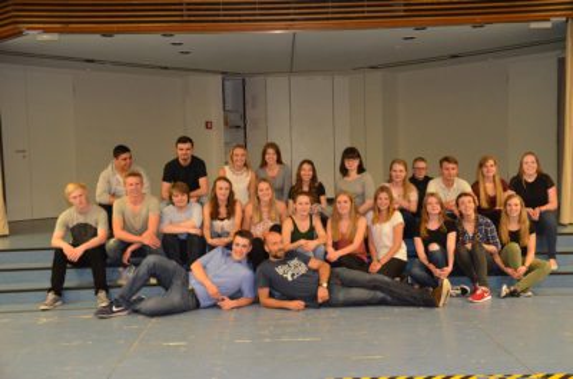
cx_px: 286
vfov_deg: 31.8
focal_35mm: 42
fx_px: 667
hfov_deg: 46.5
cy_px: 190
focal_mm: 28
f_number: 4
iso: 3200
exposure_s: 1/60
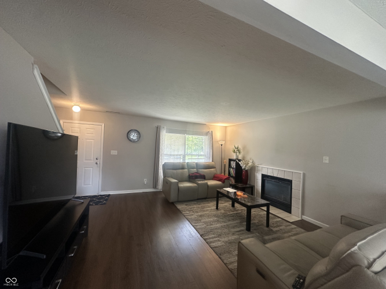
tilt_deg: +1.6
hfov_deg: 102.1
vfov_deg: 85.7
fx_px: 156
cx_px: 193
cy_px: 144
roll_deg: -2.8
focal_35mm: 14
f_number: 2.2
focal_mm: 2.22
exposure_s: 1/60
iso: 250
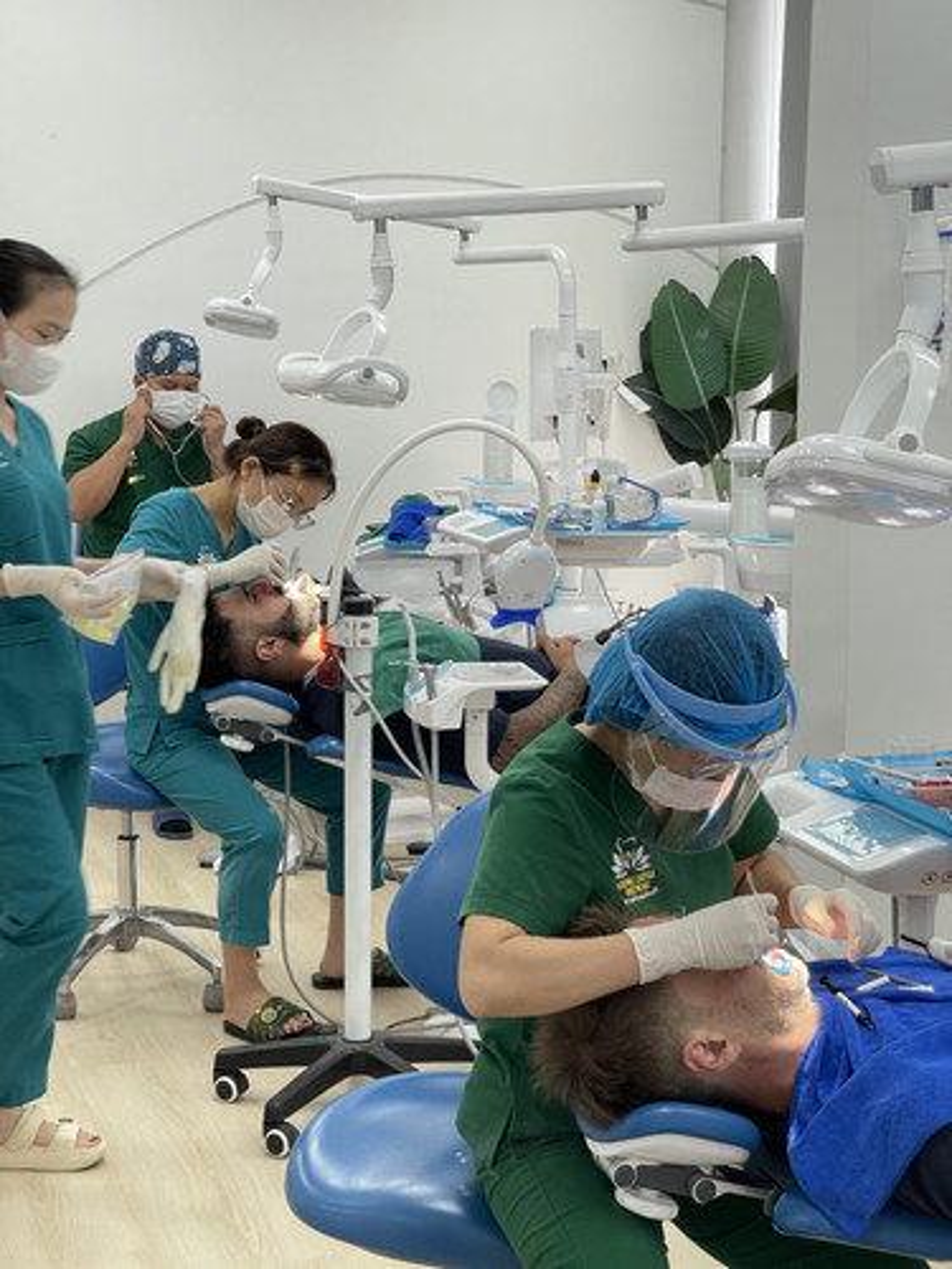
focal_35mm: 64
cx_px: 476
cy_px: 634
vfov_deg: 30.3
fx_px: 2347
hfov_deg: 22.9
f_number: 2.2
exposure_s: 1/100
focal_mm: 7.5
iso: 80
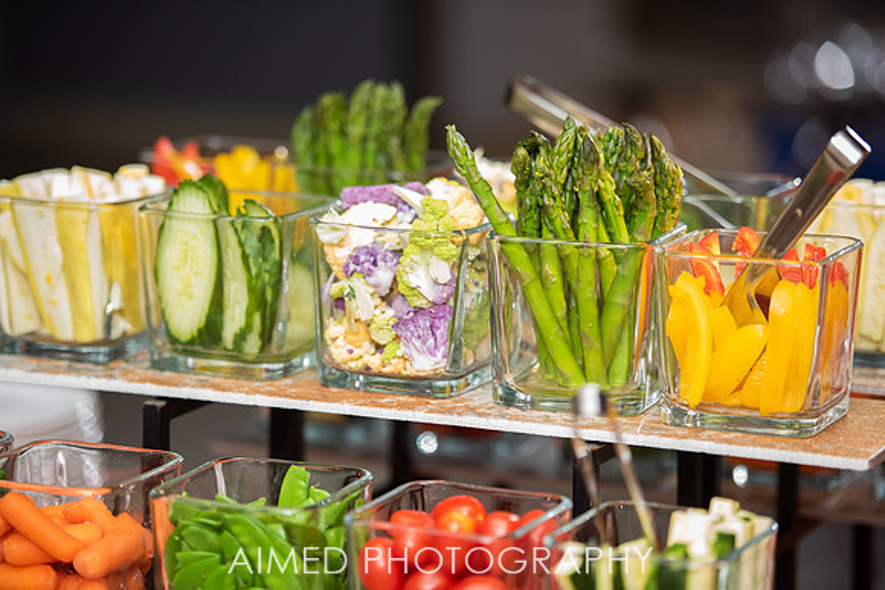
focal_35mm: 140
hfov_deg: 14.7
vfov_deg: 9.8
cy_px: 295
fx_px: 3442
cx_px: 442
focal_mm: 140
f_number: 2.8
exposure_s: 1/200
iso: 1250
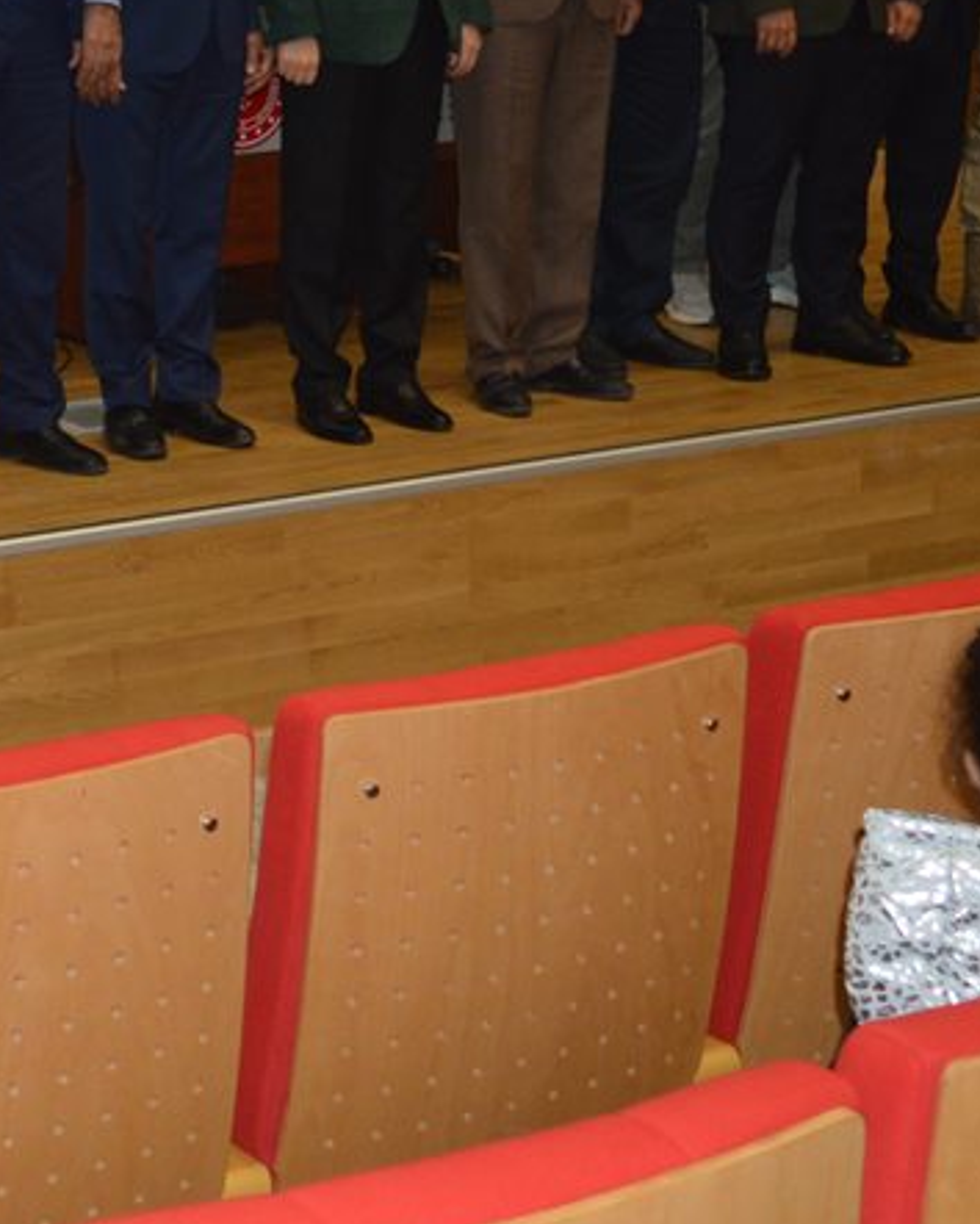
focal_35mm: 87
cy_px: 69
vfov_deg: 21.4
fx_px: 3152
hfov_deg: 16.4
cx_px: -390
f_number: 3.5
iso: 560
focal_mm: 20
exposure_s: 1/60
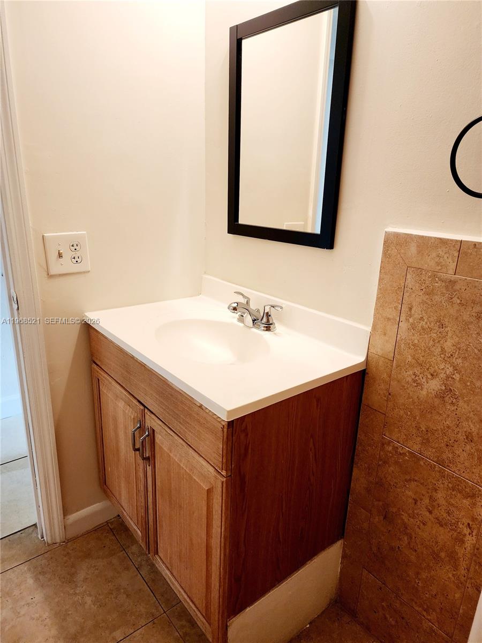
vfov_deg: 73.9
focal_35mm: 23
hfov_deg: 58.9
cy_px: 322
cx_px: 241
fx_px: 427
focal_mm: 6.4
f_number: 1.8
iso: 320
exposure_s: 1/120
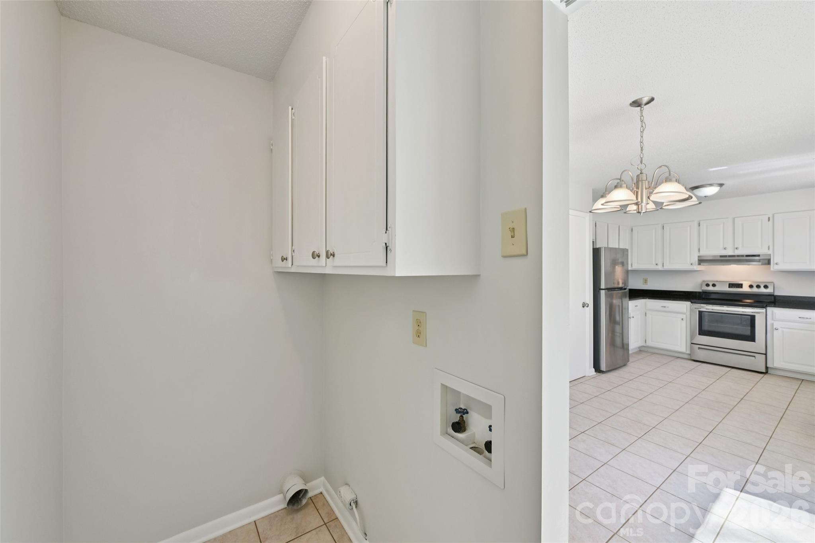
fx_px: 317
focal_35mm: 14
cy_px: 272
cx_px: 408
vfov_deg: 81.2
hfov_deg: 104.3
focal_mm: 14
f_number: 8
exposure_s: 1/15
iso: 125
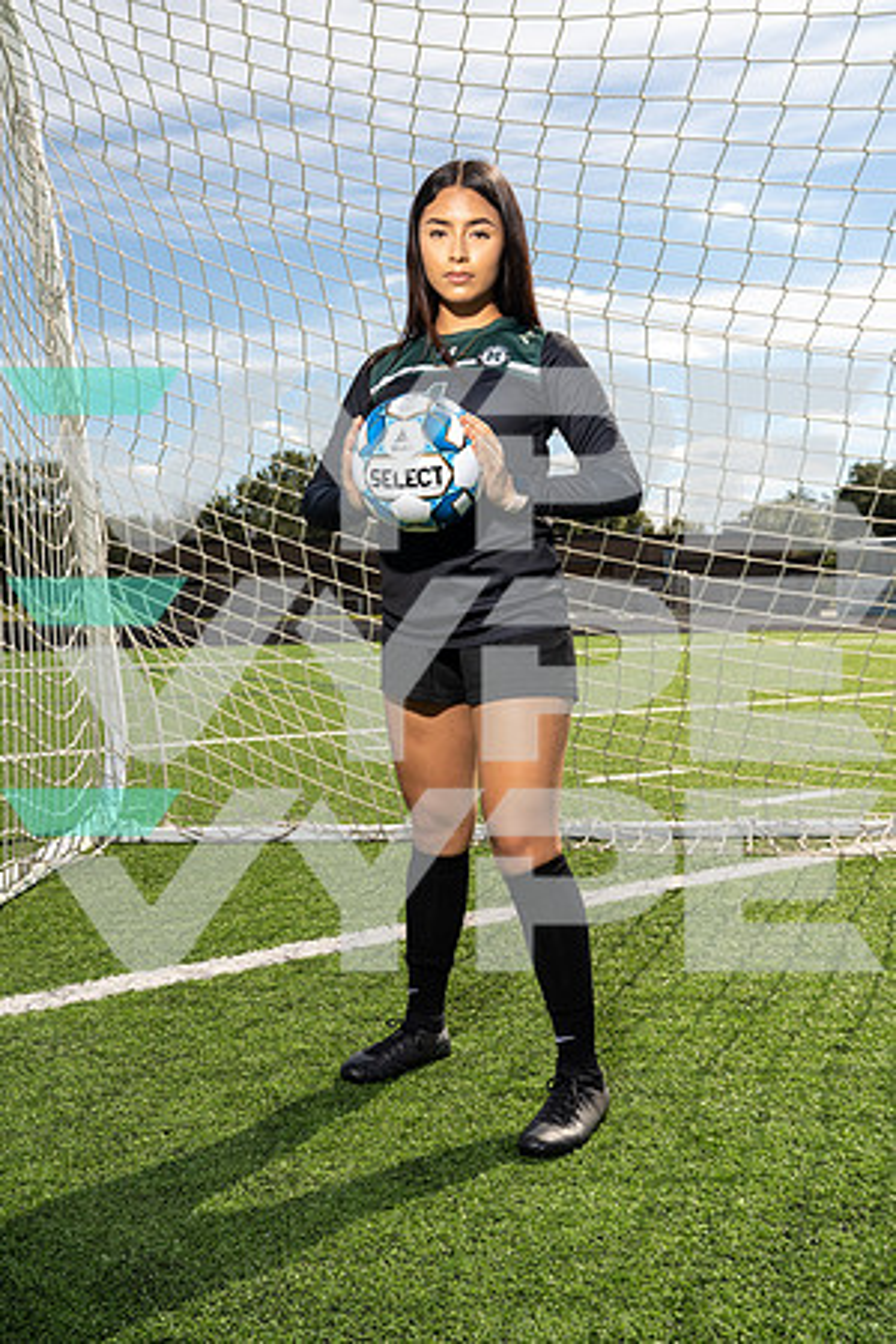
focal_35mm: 37
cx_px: 448
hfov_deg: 35.9
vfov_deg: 51.9
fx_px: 1381
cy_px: 672
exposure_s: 1/250
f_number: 8
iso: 100
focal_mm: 37
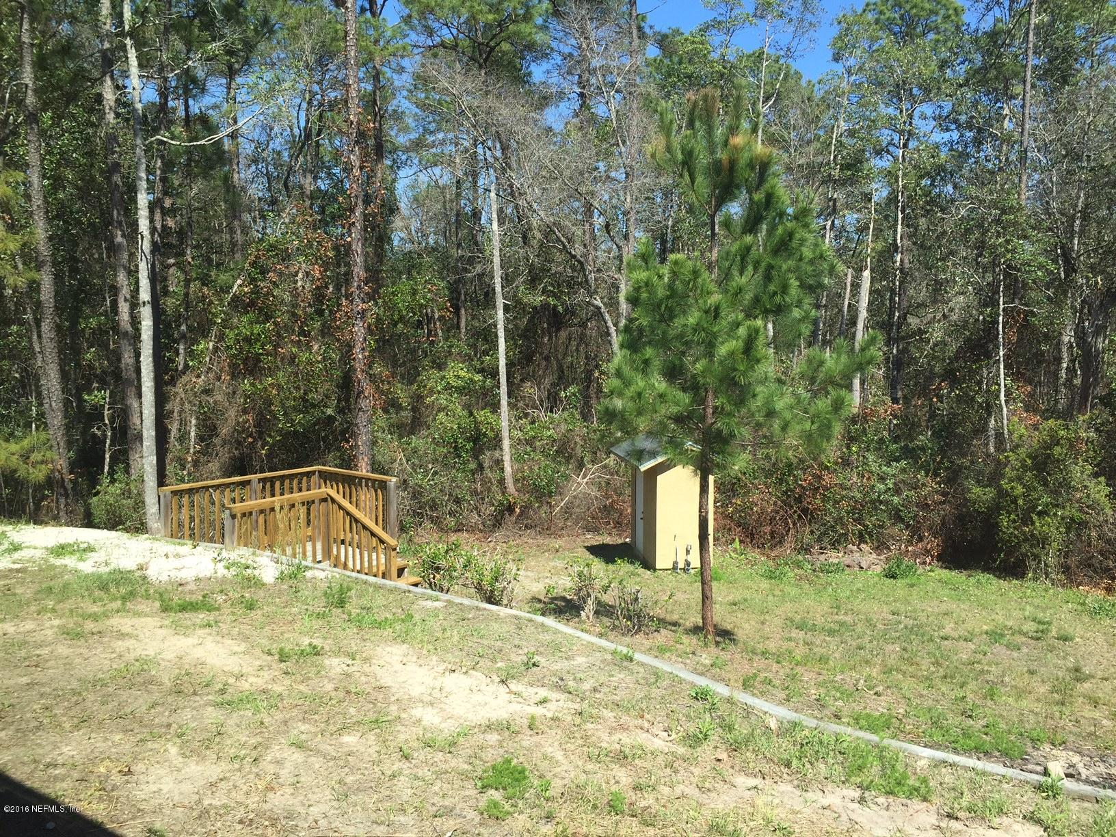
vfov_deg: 48.2
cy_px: 418
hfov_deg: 61.7
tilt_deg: -5.9
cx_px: 558
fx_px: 935
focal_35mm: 29
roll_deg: -0.2
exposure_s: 1/842
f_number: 2.2
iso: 32
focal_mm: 4.15
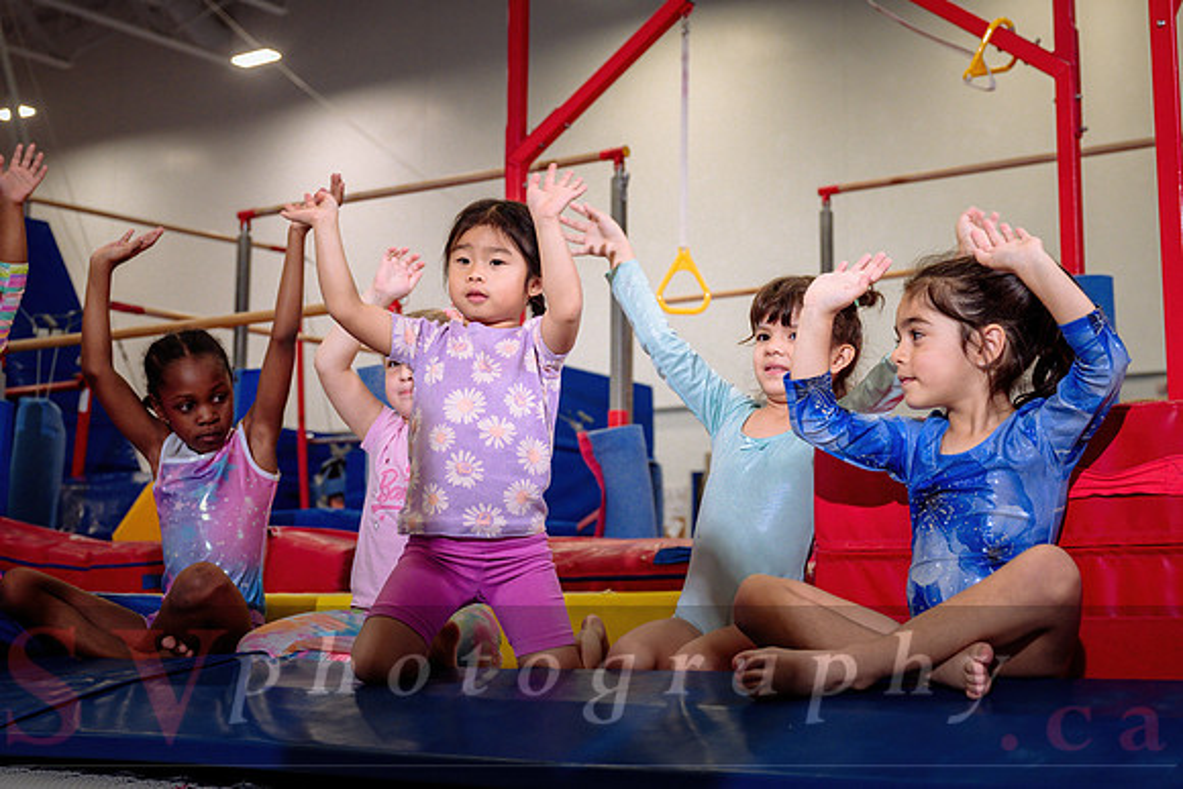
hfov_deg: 38.2
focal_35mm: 51
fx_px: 1691
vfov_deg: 26.2
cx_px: 764
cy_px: 324
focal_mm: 39
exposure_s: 1/400
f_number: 3.5
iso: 1600
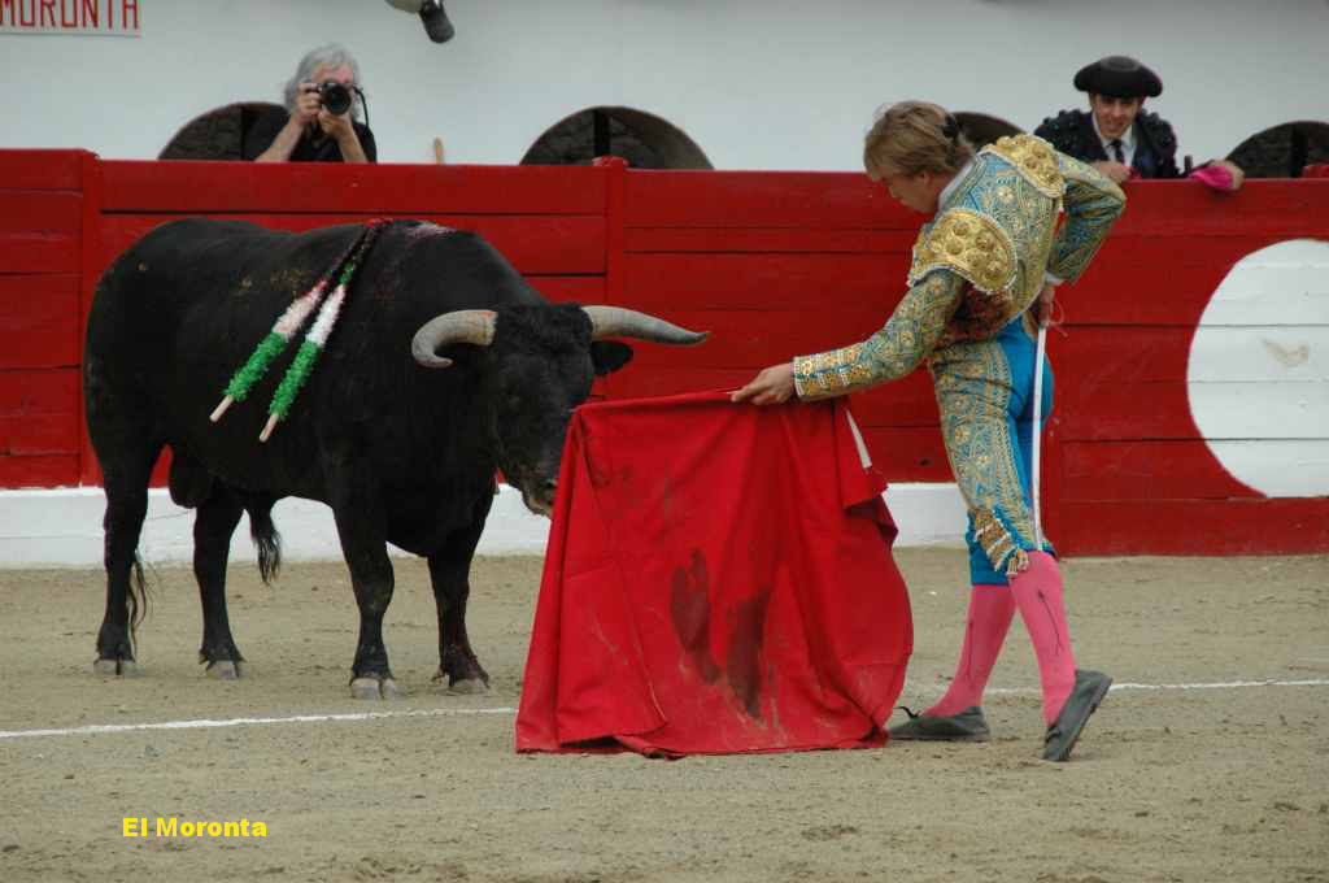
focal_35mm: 300
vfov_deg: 4.6
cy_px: 442
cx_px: 664
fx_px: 11061
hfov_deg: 6.9
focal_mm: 200
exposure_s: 1/640
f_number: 6.3
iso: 800
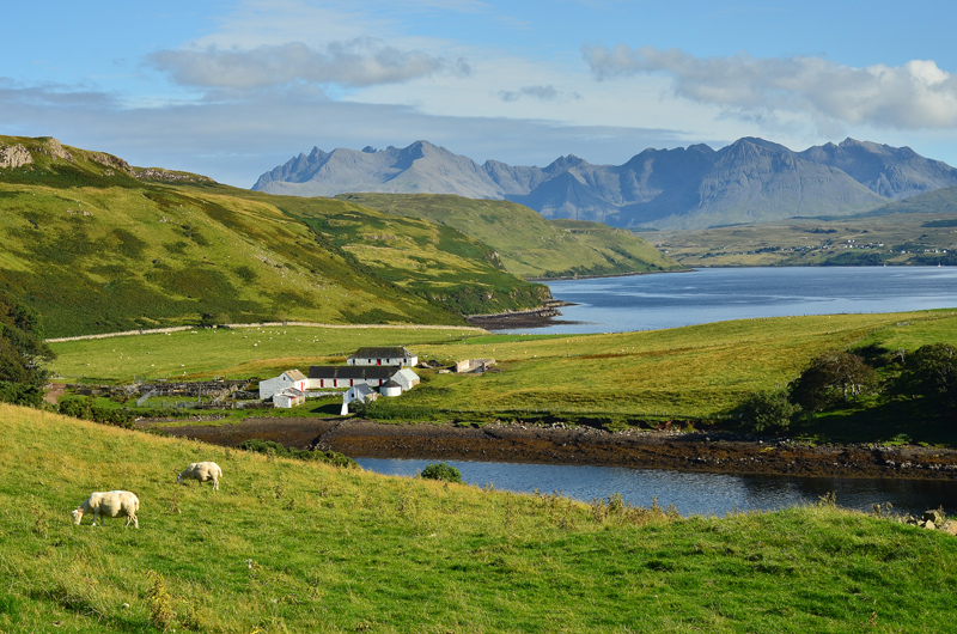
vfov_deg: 18.1
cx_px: 478
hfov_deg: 27.0
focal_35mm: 75
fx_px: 1990
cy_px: 317
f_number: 10
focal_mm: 50
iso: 100
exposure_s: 1/200
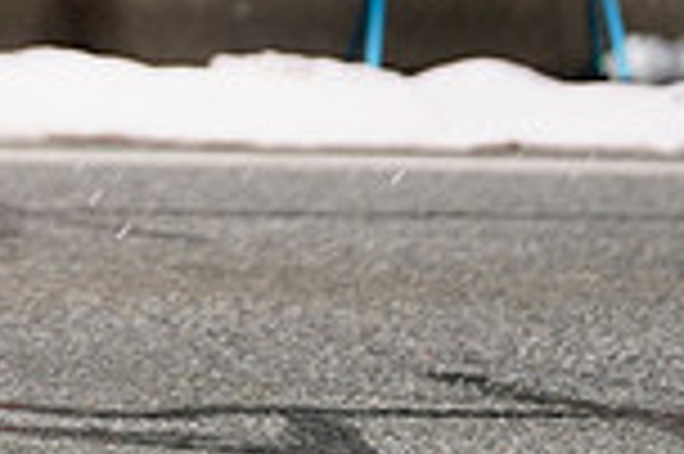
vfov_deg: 2.3
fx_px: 11179
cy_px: -267
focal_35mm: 589
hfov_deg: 3.5
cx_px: -338
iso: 250
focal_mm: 154
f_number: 2.8
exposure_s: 1/400
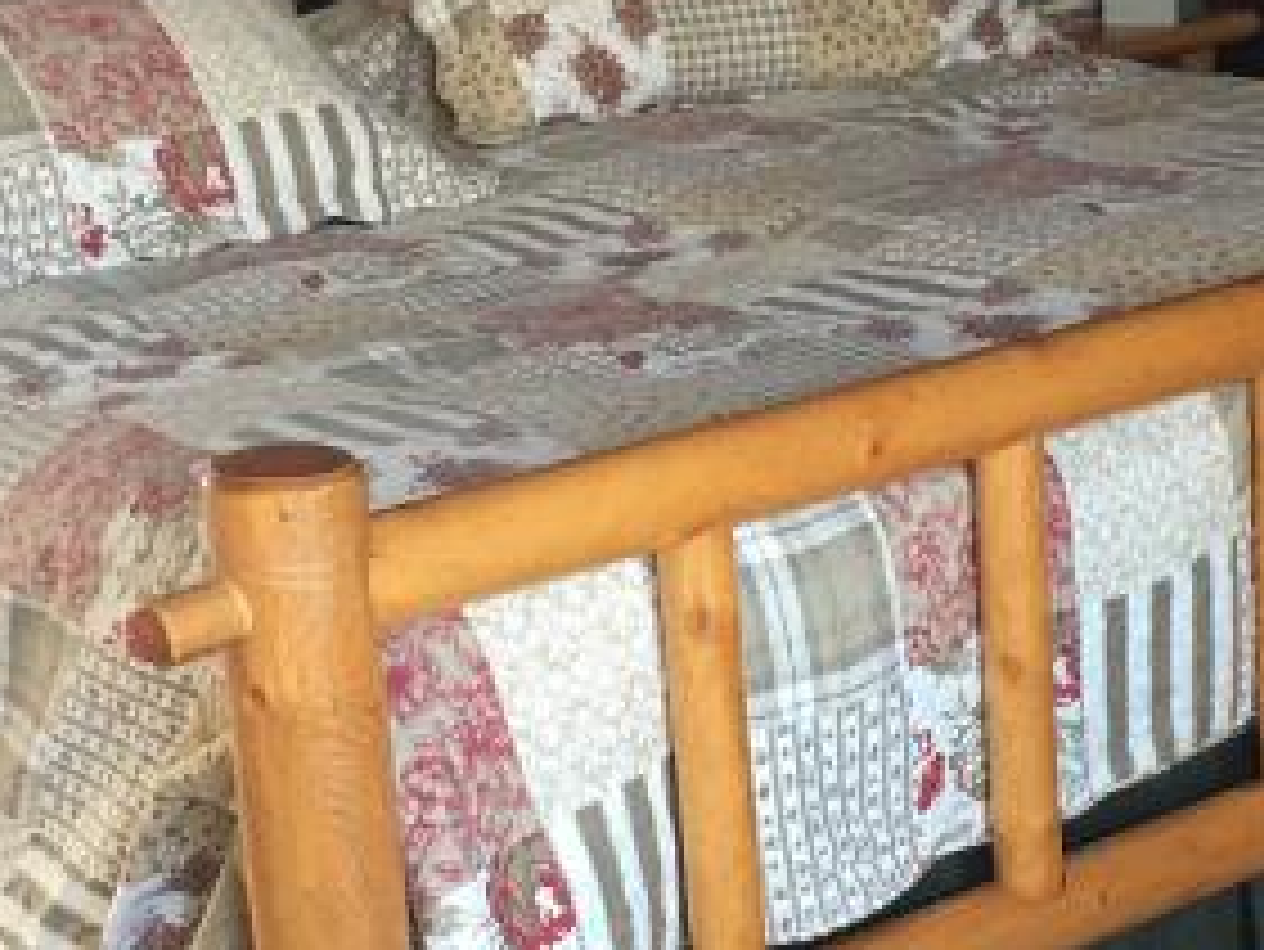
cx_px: 837
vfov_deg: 22.2
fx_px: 2411
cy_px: 378
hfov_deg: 29.2
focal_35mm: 66
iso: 40
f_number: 2.2
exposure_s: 1/15
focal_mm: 4.15
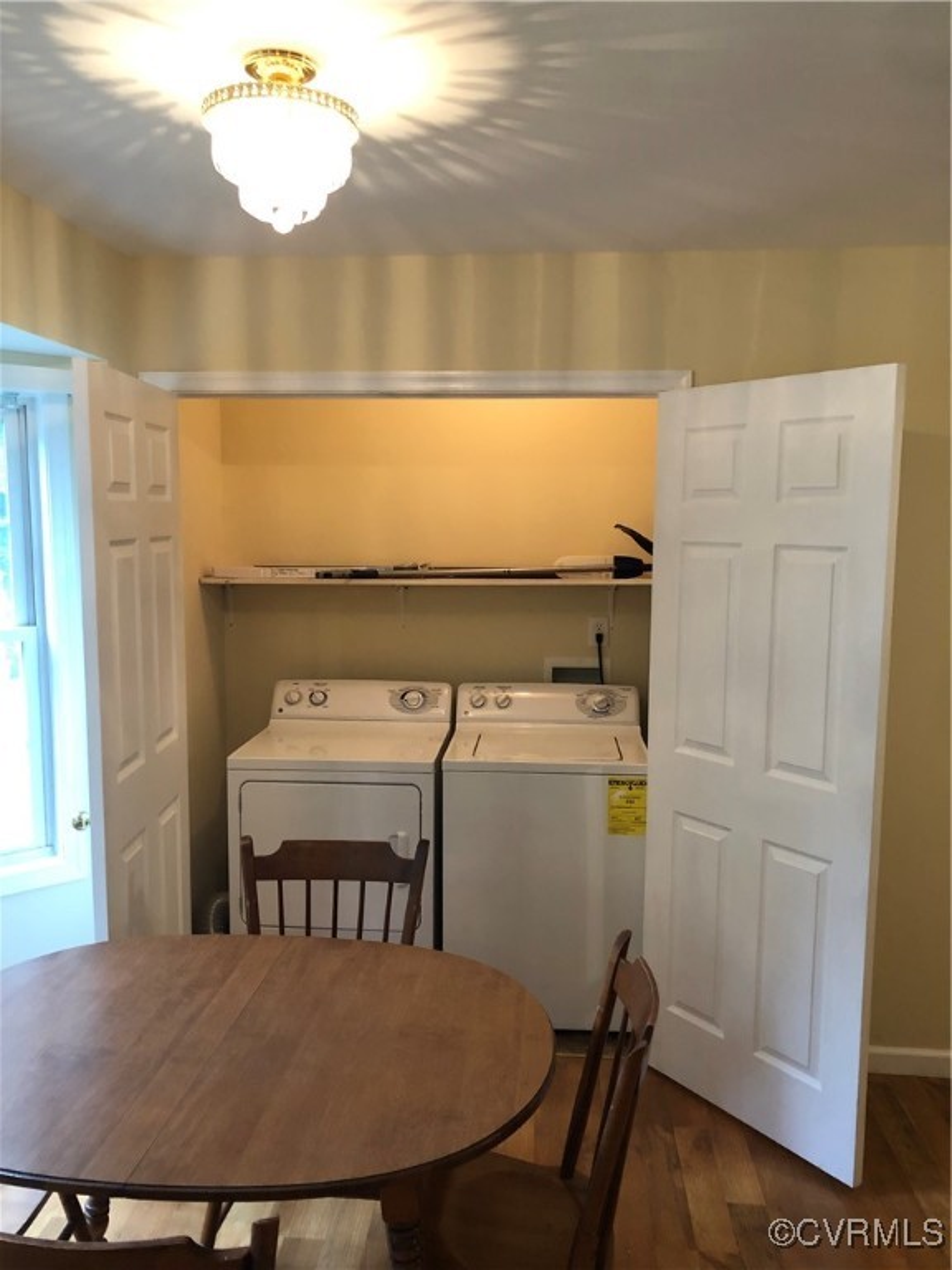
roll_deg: -0.1
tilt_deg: -5.4
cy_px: 635
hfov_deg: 49.7
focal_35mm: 28
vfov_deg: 63.4
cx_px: 476
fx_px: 1027
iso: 64
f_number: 1.8
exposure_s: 1/15
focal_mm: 3.99
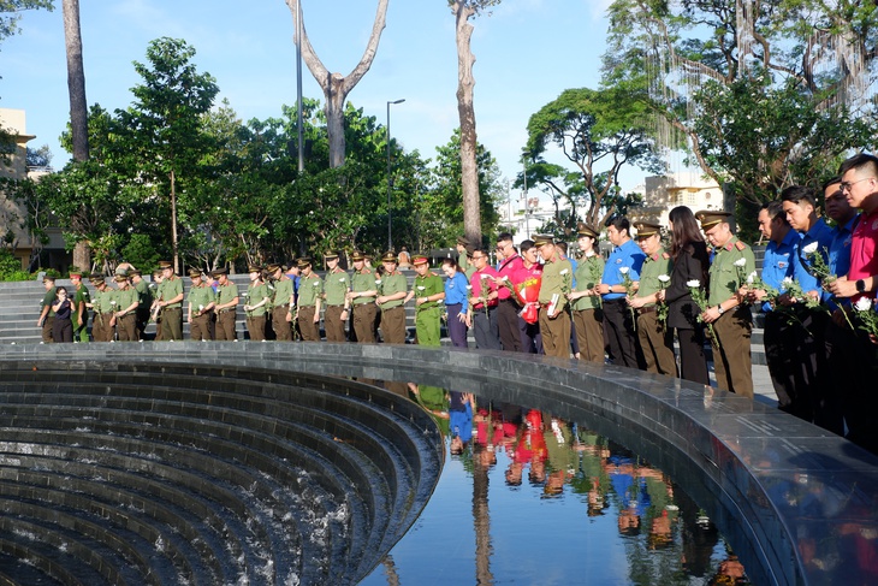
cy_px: 293
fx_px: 951
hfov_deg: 49.5
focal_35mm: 39
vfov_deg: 34.2
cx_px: 439
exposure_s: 1/250
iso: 200
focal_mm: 26.9
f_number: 8
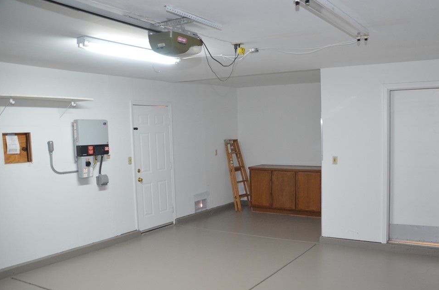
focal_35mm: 34
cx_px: 246
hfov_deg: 55.7
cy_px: 161
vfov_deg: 38.7
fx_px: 414
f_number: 3.5
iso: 800
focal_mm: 20
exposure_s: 1/50
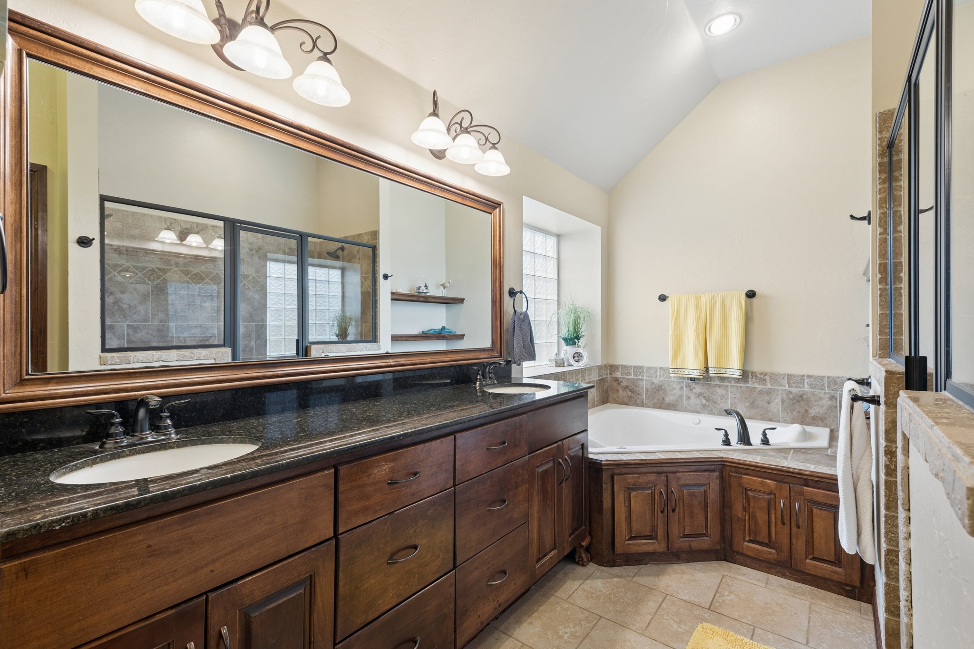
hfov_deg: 96.7
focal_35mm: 16
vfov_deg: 73.7
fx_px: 433
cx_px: 487
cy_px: 324
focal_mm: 16
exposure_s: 1/5
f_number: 8
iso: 200
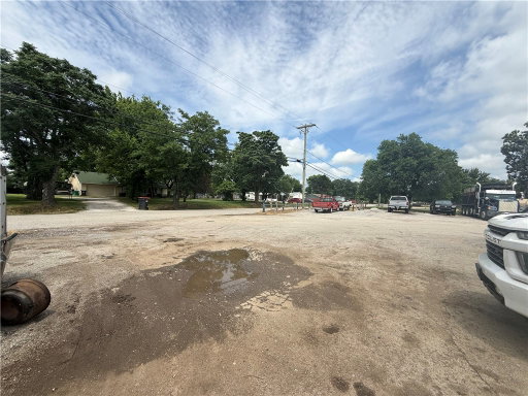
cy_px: 198
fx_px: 214
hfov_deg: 102.1
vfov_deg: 85.7
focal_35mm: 14
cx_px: 264
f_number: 2.2
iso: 50
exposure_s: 1/2320
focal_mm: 2.22
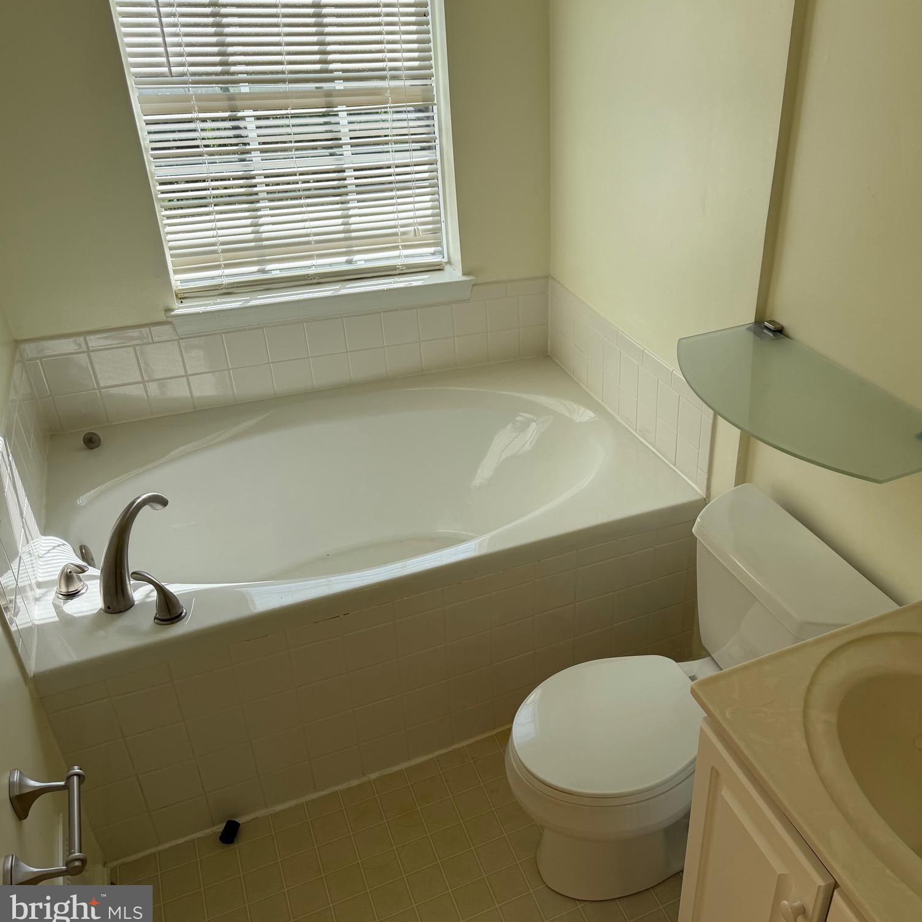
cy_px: 463
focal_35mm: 29
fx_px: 874
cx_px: 629
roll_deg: -1.8
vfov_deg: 55.6
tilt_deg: -30.3
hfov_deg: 54.3
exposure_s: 1/1292
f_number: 1.78
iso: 80
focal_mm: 6.76
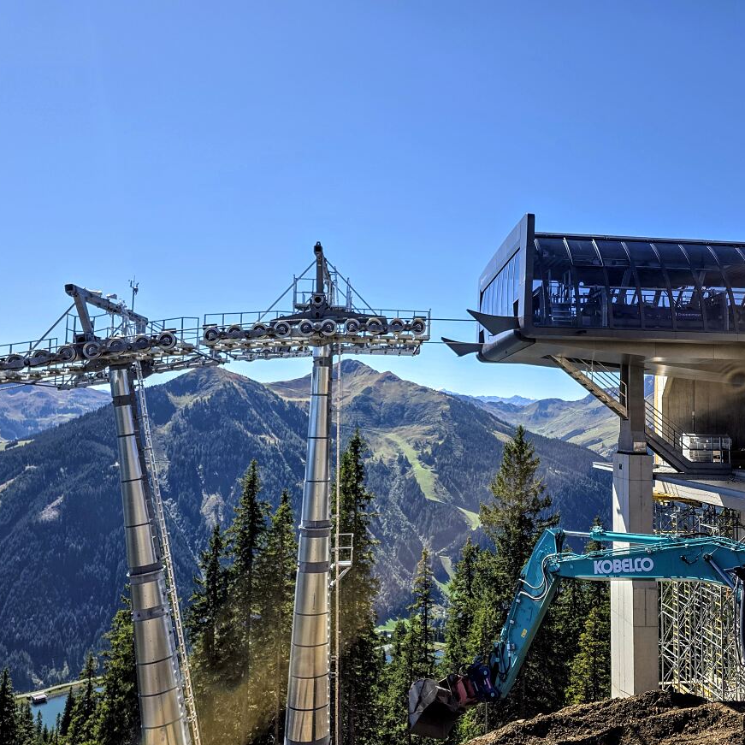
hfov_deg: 56.5
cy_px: 384
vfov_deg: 57.3
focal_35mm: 28
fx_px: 682
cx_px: 473
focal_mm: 6.3
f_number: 1.7
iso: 80
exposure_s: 1/4434
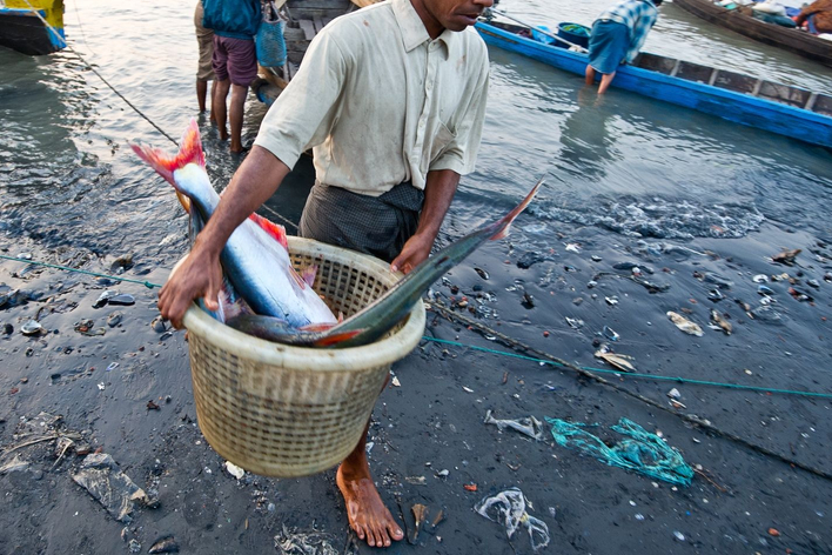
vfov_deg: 51.9
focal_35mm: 24
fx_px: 555
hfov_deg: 73.0
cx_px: 333
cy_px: 175
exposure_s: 1/160
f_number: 5
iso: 1000
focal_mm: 17
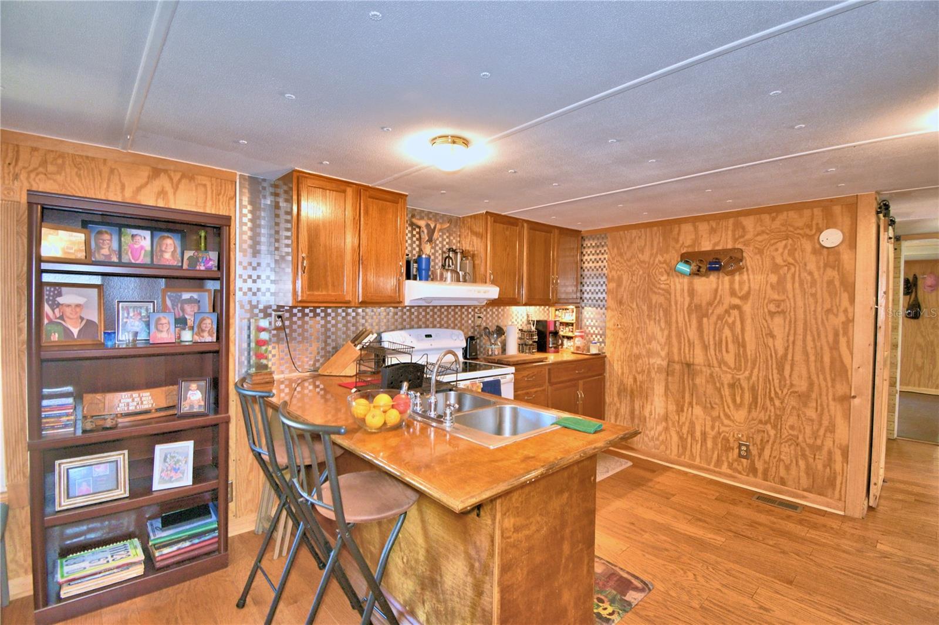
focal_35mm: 15
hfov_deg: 100.4
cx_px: 470
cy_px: 312
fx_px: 391
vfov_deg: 77.3
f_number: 4.5
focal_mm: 10
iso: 720
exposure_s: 1/30
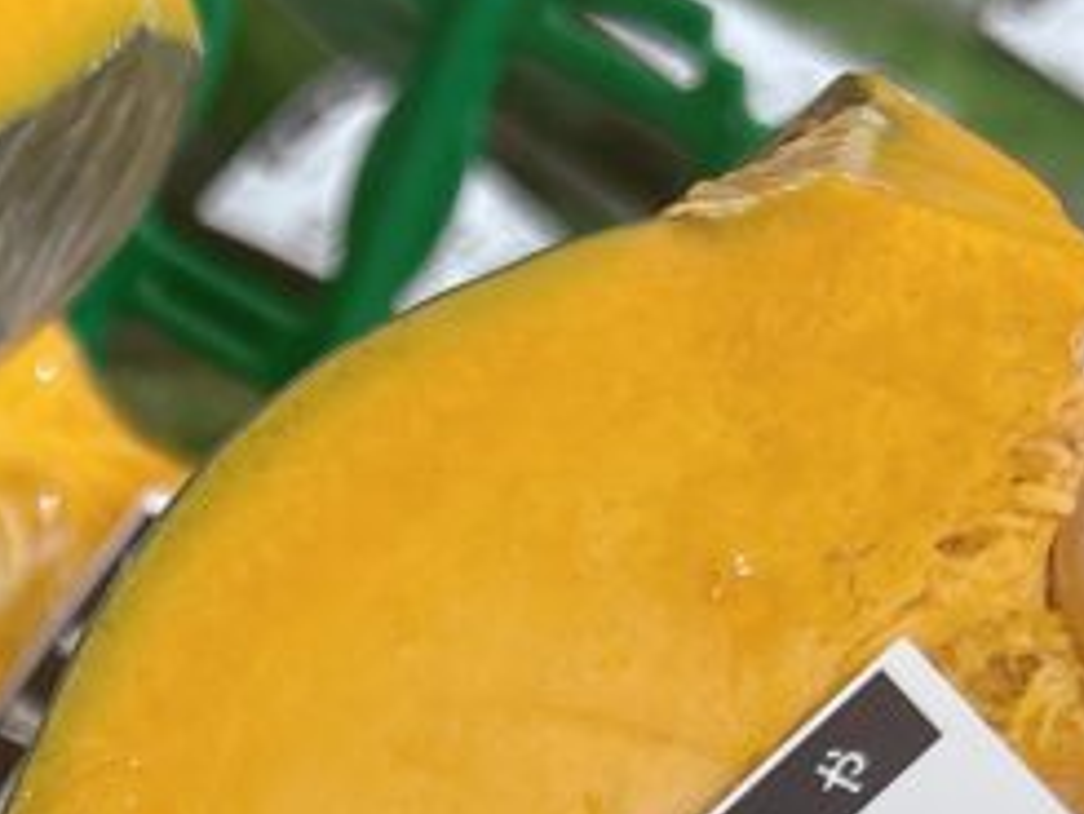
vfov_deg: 13.1
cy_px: 1464
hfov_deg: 18.0
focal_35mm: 102
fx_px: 3196
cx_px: -319
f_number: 1.6
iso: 80
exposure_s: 1/60
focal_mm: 5.96
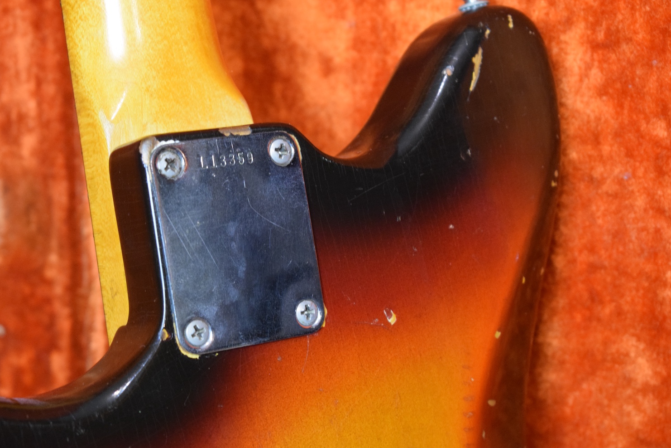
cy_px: 224
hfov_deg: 24.3
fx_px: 1556
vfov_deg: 16.4
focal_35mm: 84
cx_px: 336
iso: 3200
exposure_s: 1/25
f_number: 5.6
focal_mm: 55
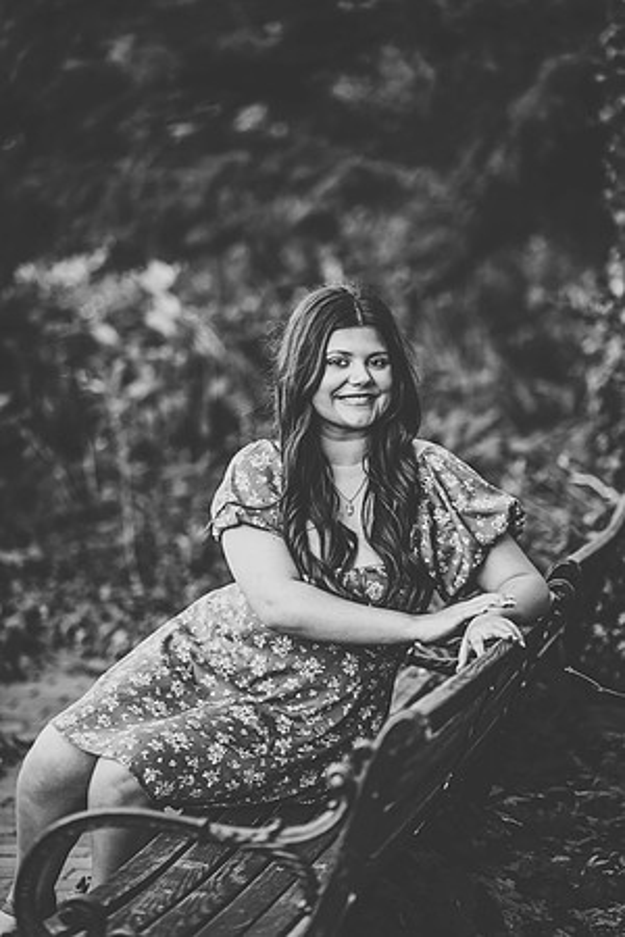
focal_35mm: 130
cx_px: 312
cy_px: 468
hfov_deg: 10.5
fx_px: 3385
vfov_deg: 15.8
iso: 400
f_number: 2.8
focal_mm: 130
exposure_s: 1/320
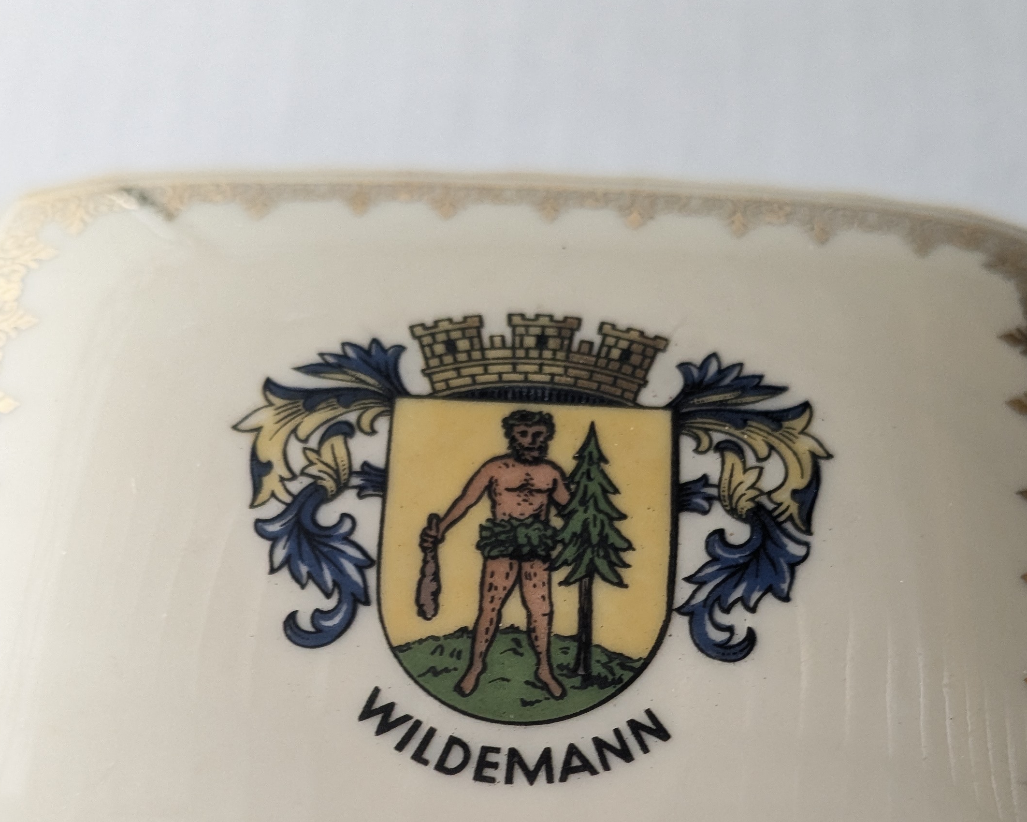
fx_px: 1520
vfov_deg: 29.3
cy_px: 698
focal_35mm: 50
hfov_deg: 37.3
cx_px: 565
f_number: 1.73
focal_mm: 4.38
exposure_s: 1/60
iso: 219
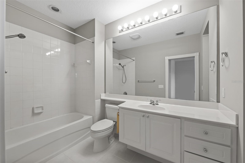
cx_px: 122
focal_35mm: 14
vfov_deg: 81.2
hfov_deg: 104.3
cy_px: 82
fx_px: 95
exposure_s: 1/5
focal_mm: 14
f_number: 8
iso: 800
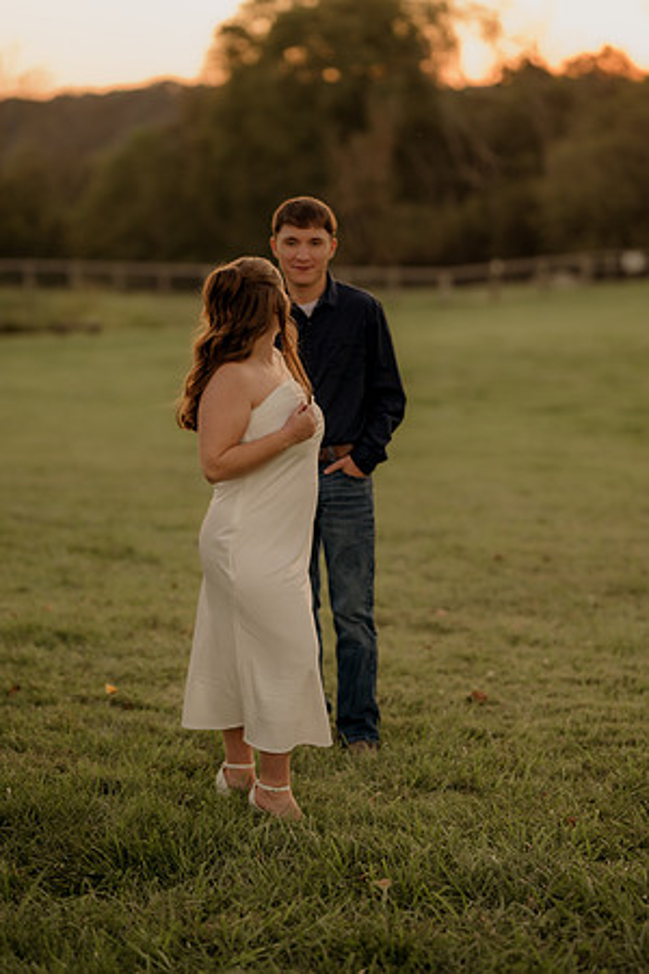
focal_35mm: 85
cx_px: 324
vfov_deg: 23.9
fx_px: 2298
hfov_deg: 16.1
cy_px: 487
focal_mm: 85
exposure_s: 1/125
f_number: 1.8
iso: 100
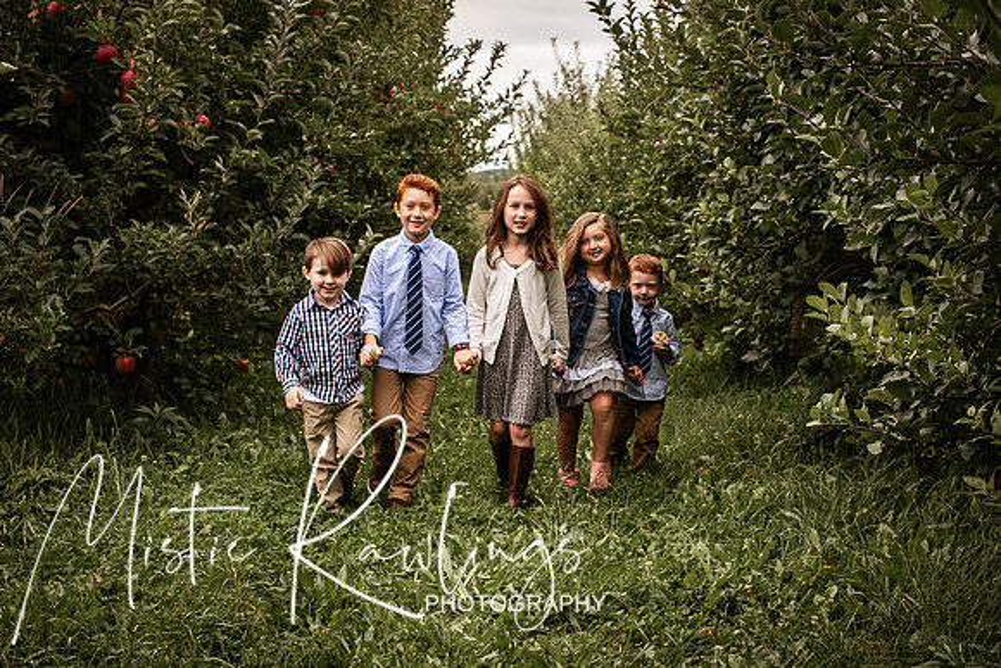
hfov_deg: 36.1
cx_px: 577
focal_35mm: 55
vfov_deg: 24.6
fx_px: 1534
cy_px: 363
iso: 100
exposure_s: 1/160
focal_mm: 35
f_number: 4
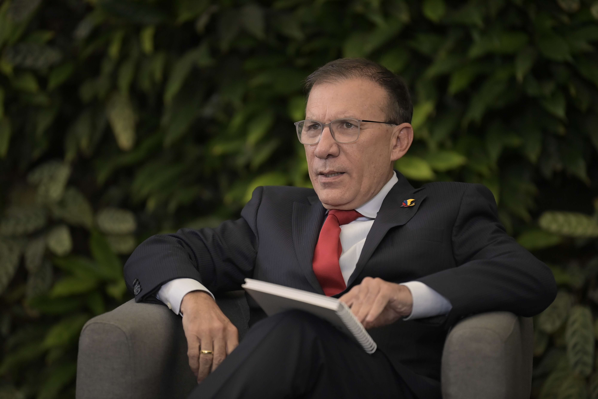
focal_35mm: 200
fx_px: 3322
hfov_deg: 10.3
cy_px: 200
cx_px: 299
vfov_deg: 6.9
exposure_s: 1/800
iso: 3200
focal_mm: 200
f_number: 2.8
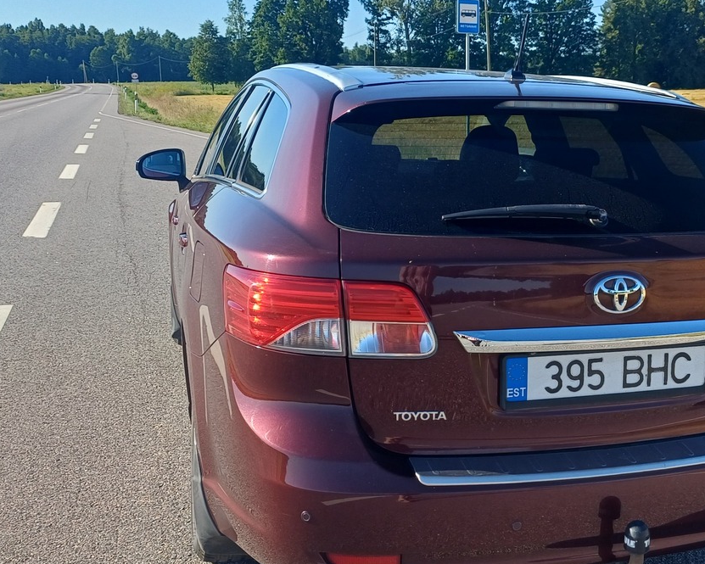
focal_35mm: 47
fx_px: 981
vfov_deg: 32.1
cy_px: 249
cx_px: 526
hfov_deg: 38.5
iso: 50
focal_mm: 4.65
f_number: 1.8
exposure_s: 1/665
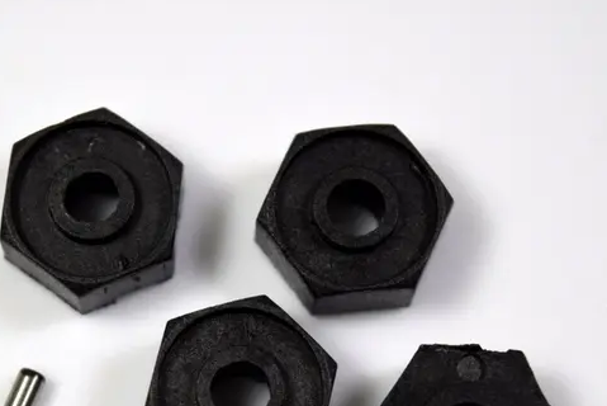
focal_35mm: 138
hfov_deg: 14.9
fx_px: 2325
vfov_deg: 9.9
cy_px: 332
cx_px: 227
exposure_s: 1/100
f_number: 5.6
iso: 100
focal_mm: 55
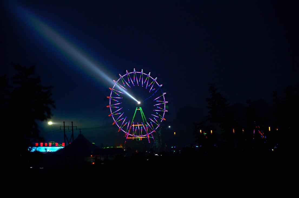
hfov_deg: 13.1
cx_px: 150
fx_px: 1305
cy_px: 99
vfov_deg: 8.7
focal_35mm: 158
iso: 200
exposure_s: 1/20
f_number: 5.6
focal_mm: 105
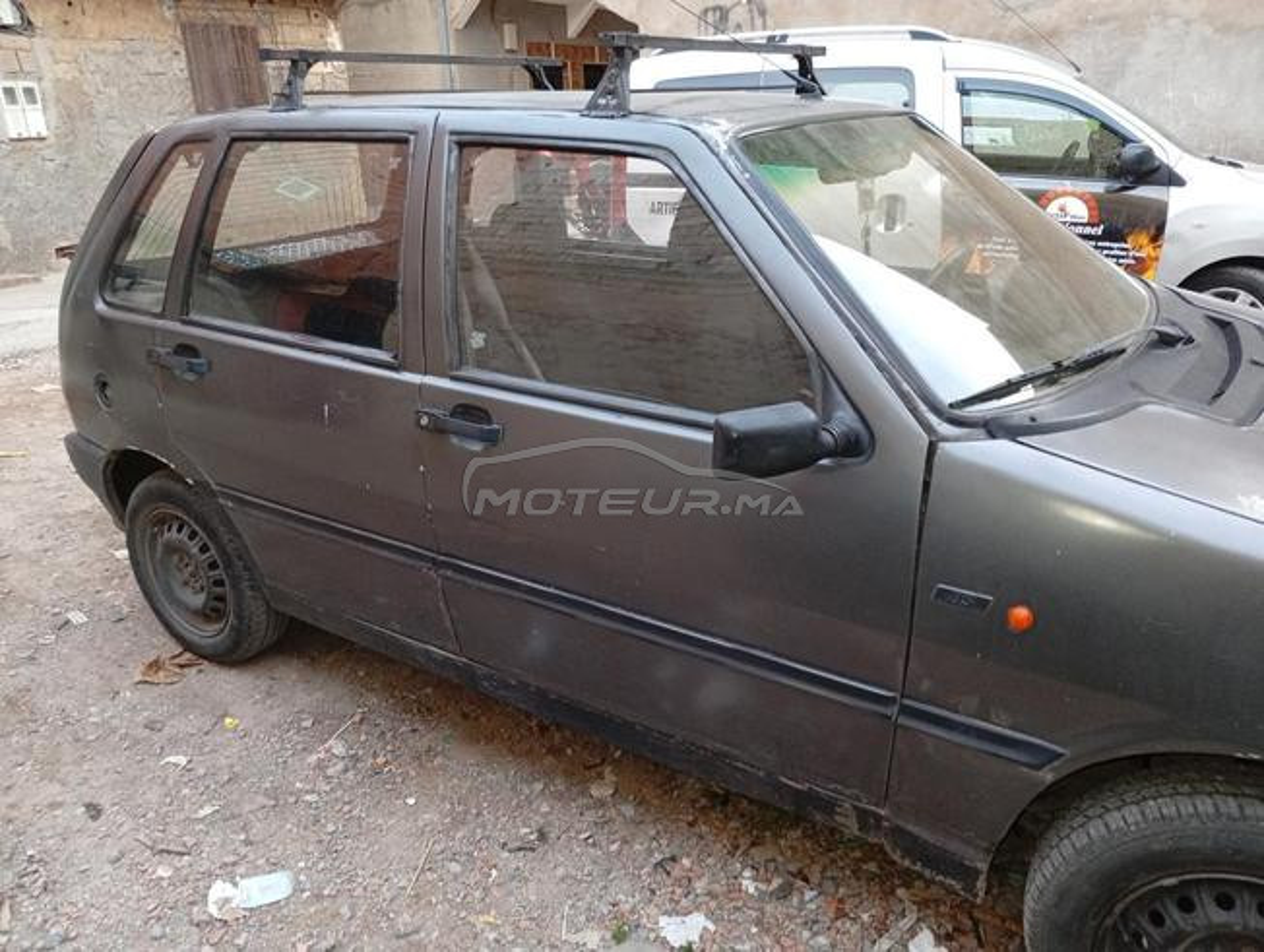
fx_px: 987
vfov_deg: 51.5
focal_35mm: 27
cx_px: 632
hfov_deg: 65.2
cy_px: 476
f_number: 1.8
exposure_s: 1/33.3
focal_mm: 3.98
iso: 567
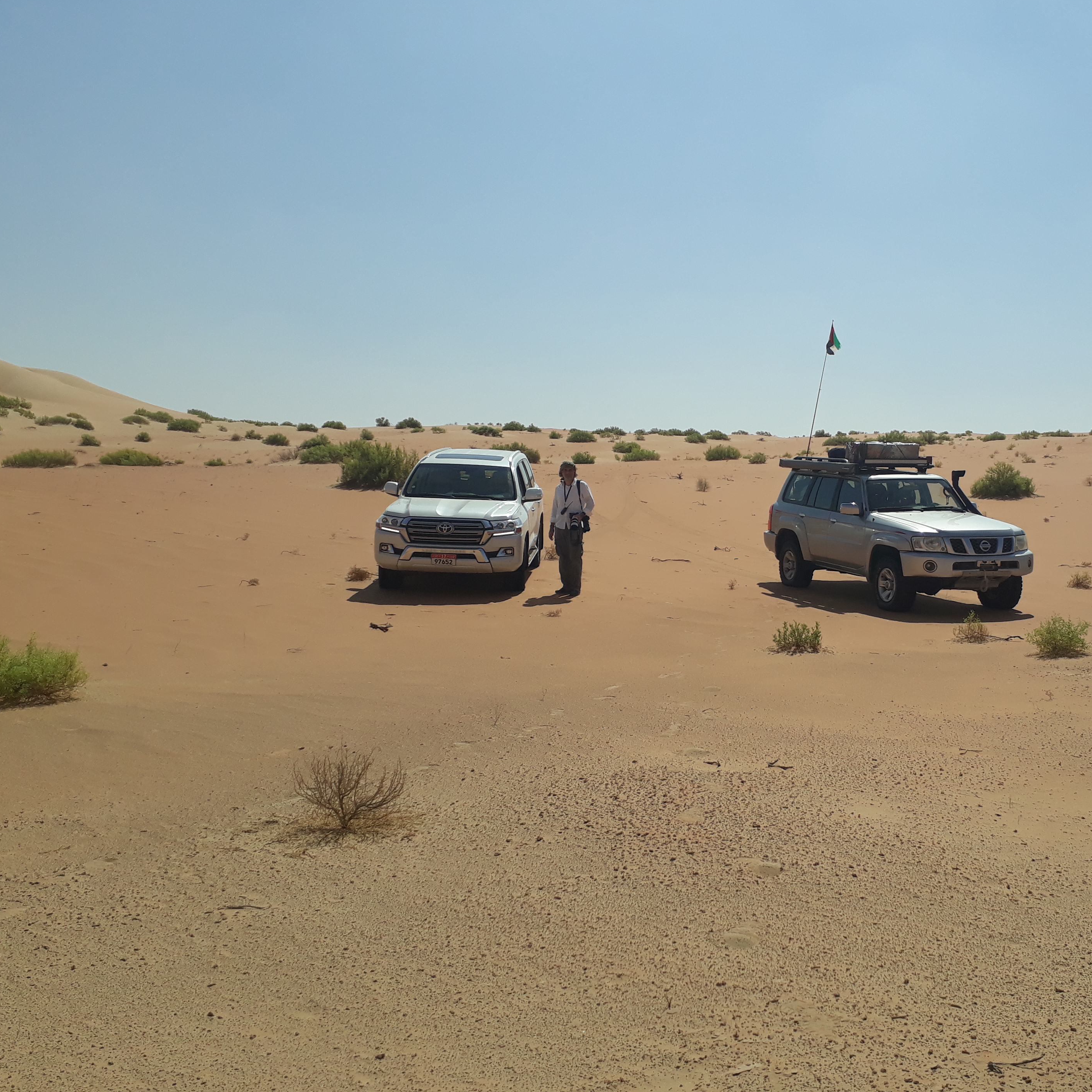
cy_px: 533
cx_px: 747
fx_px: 1249
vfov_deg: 47.2
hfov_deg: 46.3
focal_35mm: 35
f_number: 1.9
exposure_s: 1/3759
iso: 40
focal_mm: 3.6
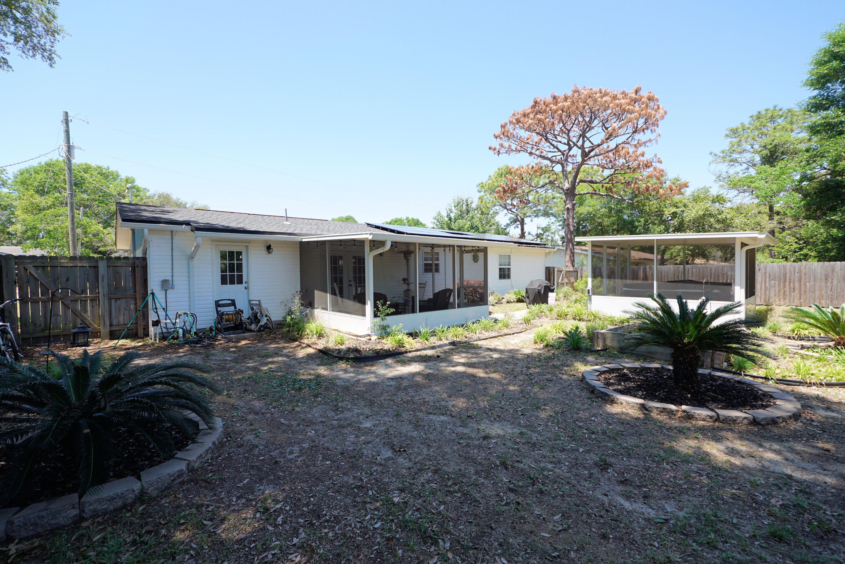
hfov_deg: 100.4
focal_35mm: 15
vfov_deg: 77.3
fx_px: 352
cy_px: 282
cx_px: 422
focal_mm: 10
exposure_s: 1/125
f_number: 6.3
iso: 100
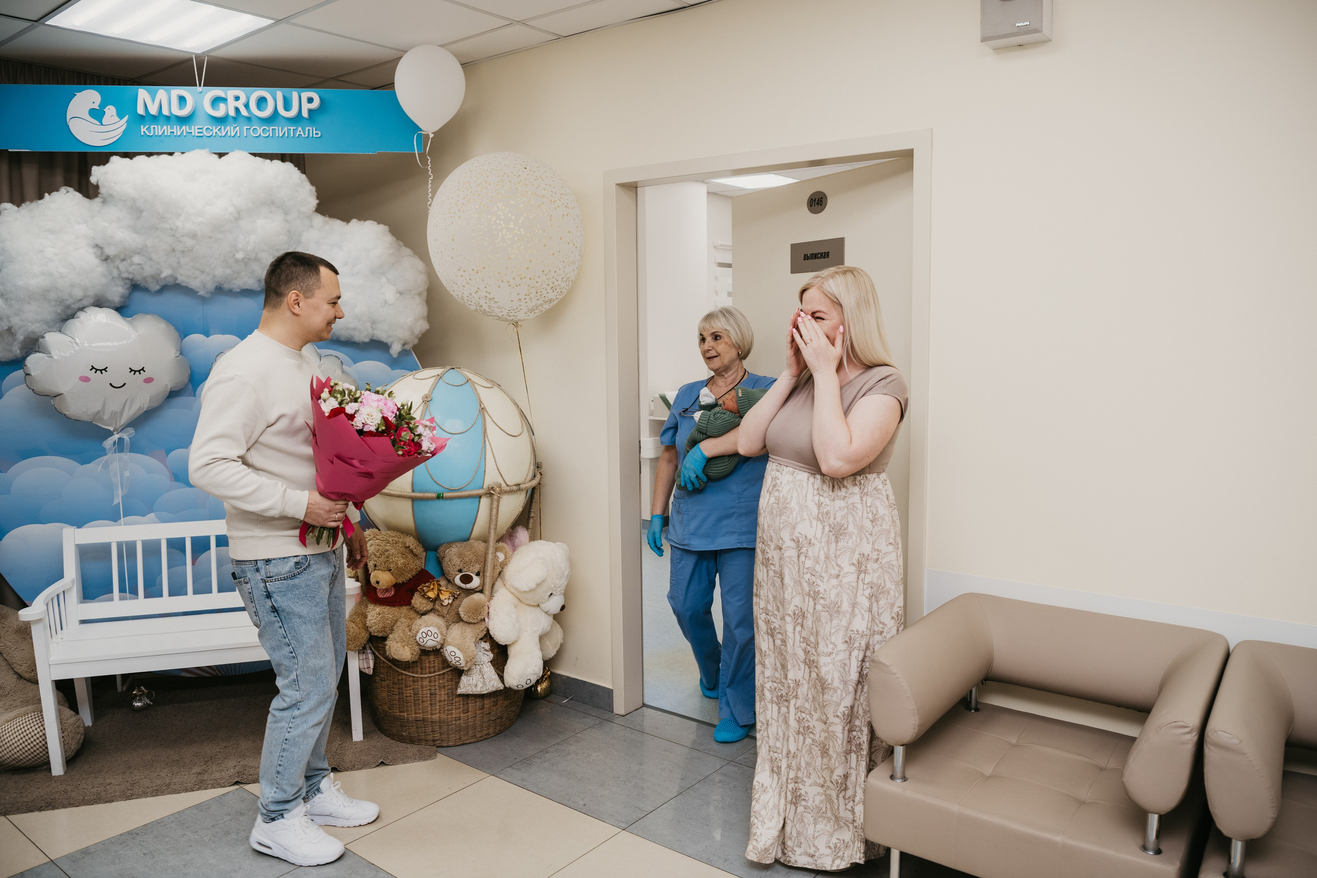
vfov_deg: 51.1
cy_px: 439
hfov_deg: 71.3
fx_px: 918
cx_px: 658
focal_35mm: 25
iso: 250
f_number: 4
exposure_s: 1/160
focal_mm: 24
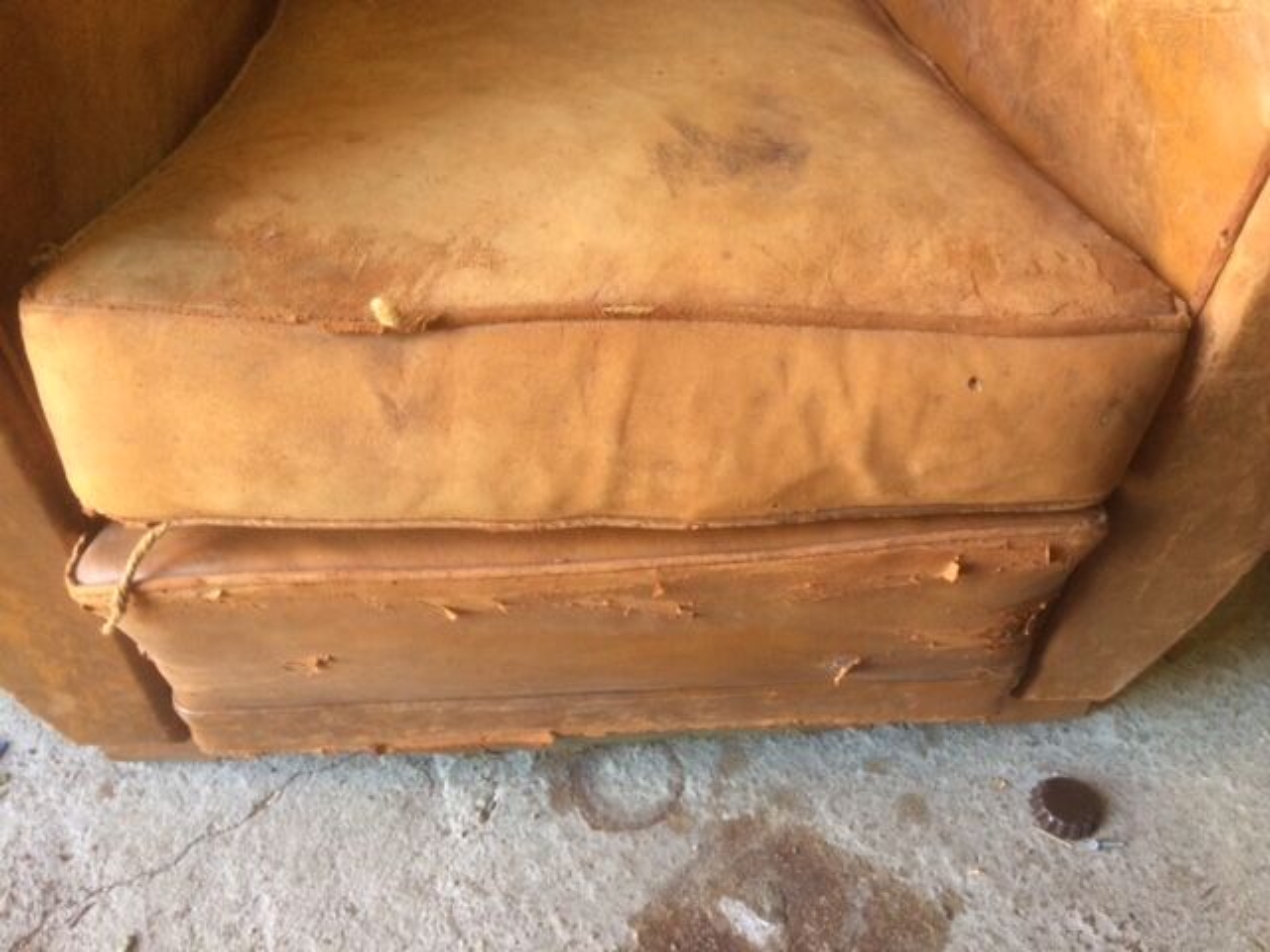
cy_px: 476
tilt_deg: -46.4
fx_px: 1064
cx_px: 635
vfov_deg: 48.2
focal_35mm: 29
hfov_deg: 61.7
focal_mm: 4.15
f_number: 2.2
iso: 200
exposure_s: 1/33
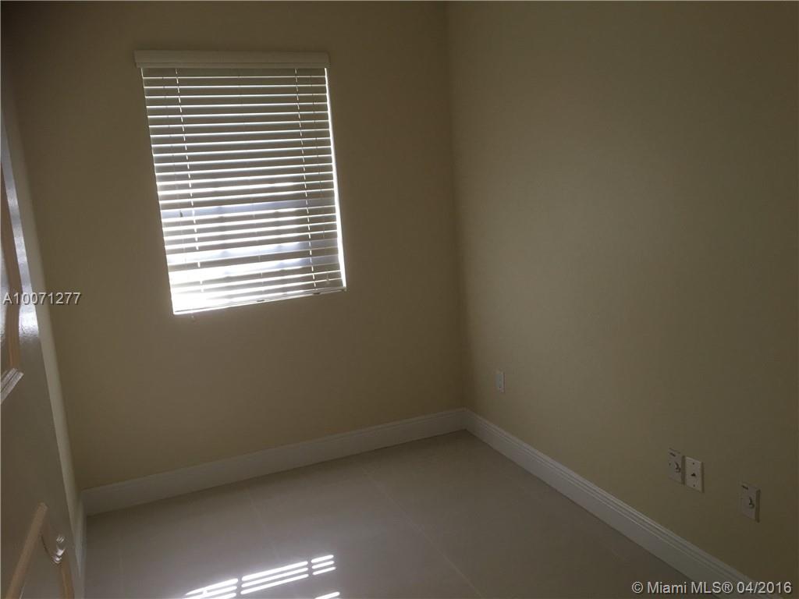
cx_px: 400
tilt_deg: -12.4
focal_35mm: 29
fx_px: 669
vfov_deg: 48.2
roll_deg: +4.1
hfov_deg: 61.7
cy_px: 300
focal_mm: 4.15
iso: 32
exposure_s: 1/30
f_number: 2.2
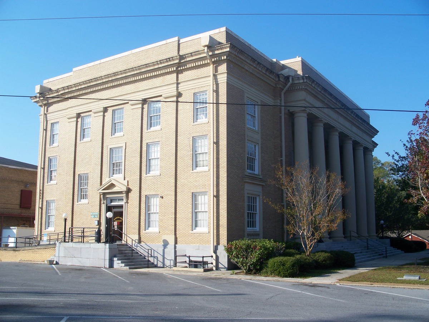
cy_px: 161
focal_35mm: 37
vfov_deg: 38.7
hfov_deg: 50.1
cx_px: 214
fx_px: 459
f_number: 4
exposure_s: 1/400
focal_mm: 7.8
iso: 64
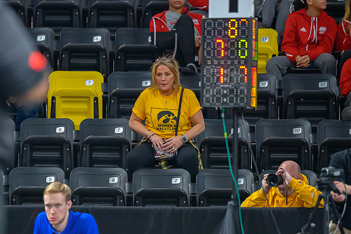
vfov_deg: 3.9
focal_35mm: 349
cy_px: 133
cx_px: 149
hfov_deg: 5.9
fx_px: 3407
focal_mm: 200
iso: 6400
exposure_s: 1/800
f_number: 2.8
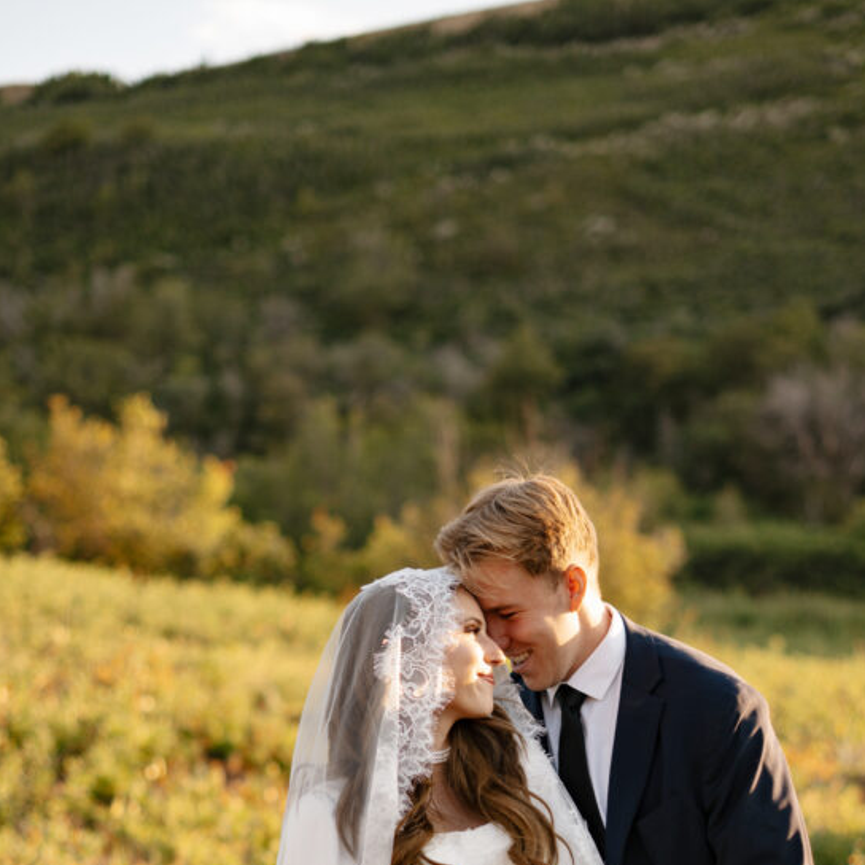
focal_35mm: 80
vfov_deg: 21.2
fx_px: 2262
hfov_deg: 21.6
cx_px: 464
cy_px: 774
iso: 200
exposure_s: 1/1250
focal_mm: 50
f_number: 2
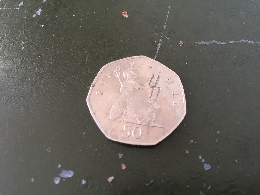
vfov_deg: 48.2
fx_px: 218
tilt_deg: -64.9
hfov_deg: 61.7
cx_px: 130
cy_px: 98
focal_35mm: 29
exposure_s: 1/30
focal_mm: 4.15
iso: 64
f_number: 2.2
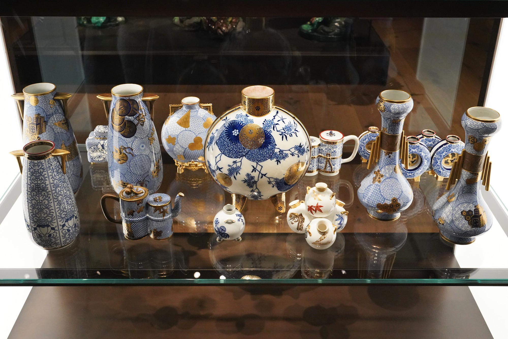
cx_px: 254
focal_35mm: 36
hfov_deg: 53.1
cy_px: 170
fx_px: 508
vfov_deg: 36.9
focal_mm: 36
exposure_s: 1/100
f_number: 7.1
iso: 8000
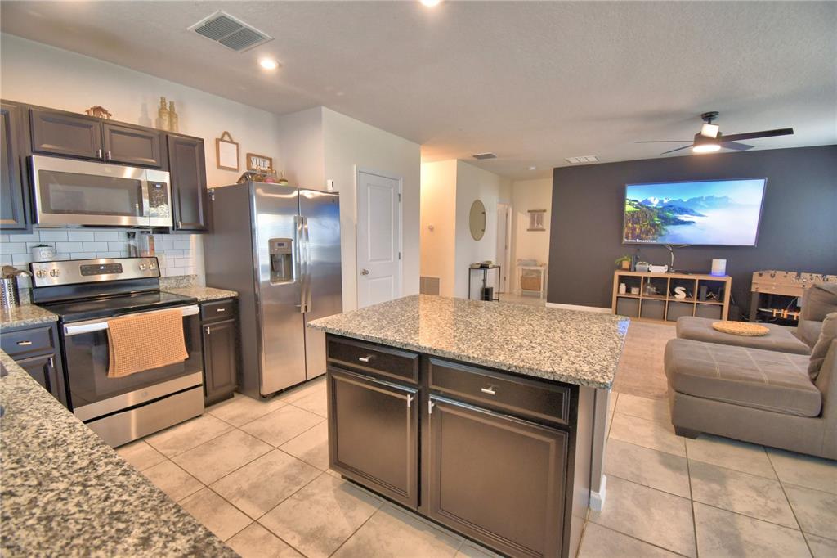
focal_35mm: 15
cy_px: 279
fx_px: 349
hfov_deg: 100.4
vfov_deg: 77.3
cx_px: 418
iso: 450
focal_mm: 10
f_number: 4.5
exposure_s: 1/30
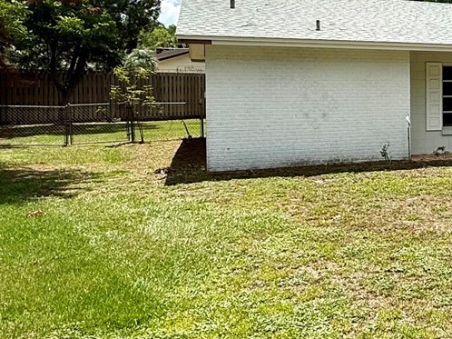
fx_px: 587
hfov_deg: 36.0
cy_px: 102
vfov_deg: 31.8
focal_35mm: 45
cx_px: 494
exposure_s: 1/2092
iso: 50
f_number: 2.2
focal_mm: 2.22
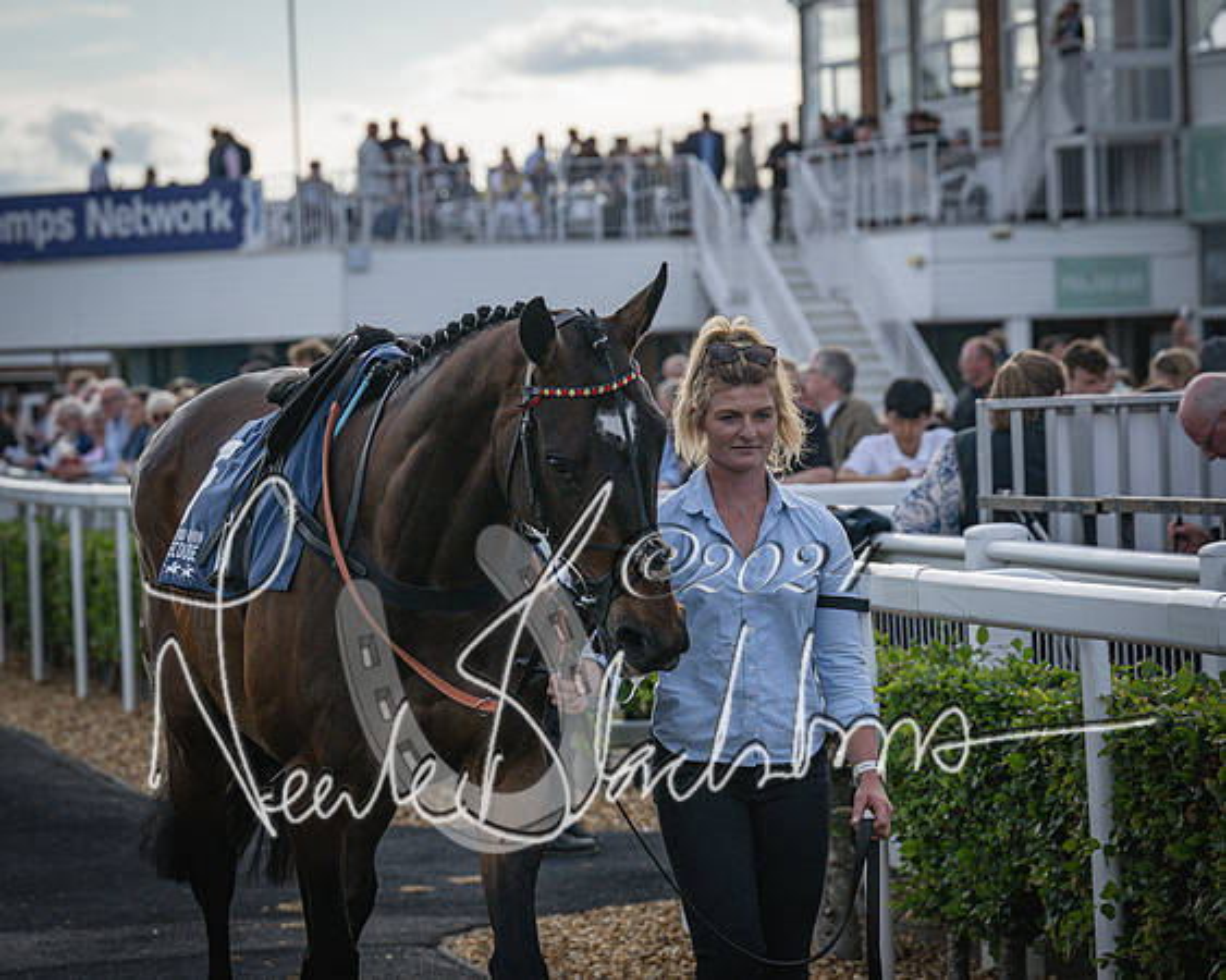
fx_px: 5272
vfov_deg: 10.6
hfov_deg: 13.3
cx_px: 613
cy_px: 490
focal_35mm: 145
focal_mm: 86
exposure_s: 1/3200
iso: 400
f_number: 4
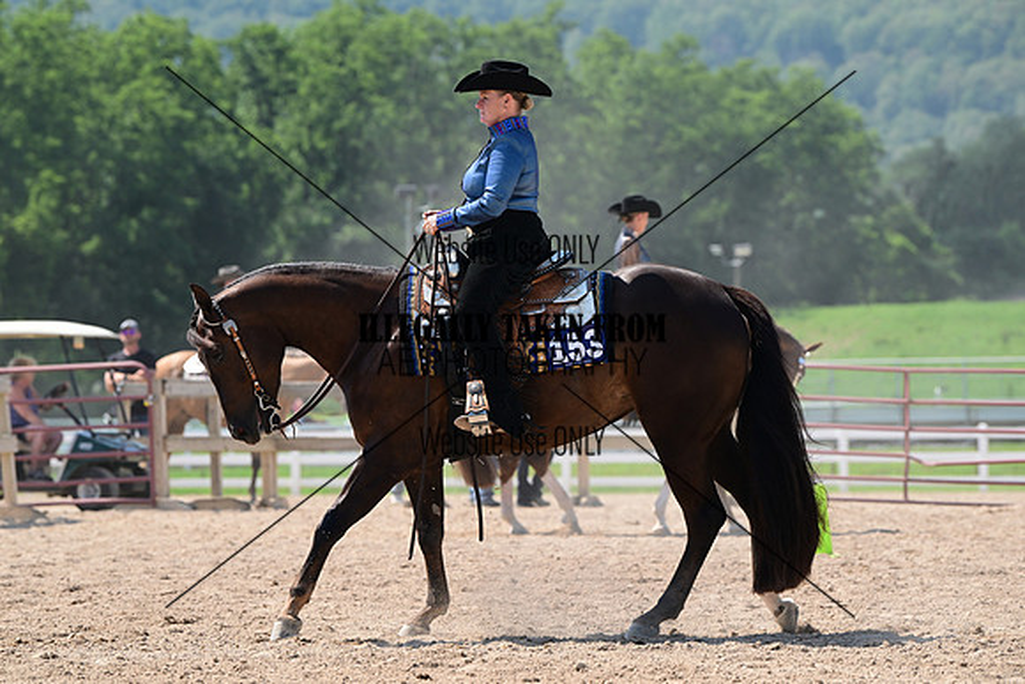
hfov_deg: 11.1
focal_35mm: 185
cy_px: 342
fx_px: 5268
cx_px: 512
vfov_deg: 7.4
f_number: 5.6
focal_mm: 185
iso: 800
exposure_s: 1/2543
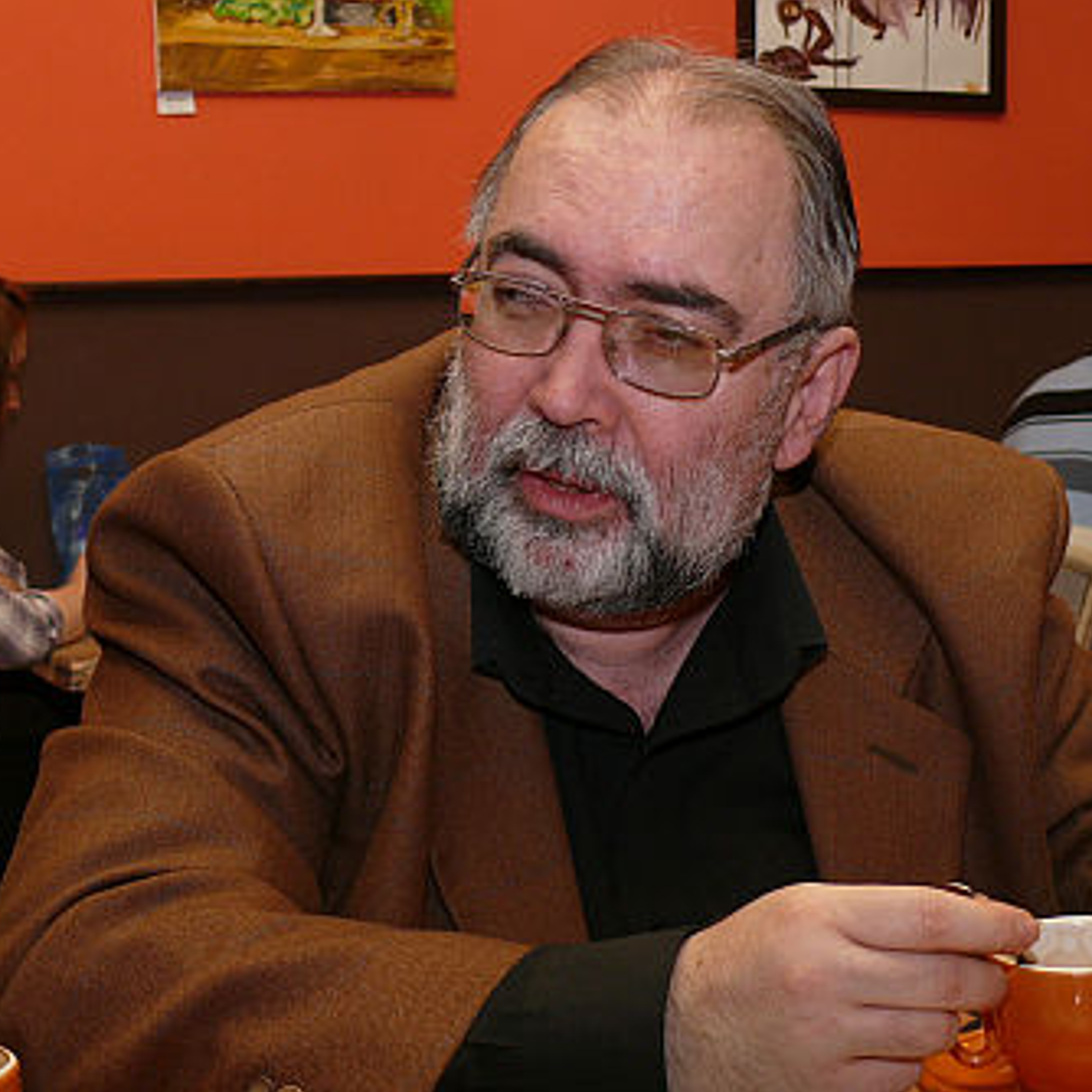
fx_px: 2427
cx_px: 631
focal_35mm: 68
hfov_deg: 25.3
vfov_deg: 25.4
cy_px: 549
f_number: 3.2
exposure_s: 1/30
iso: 100
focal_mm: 9.8
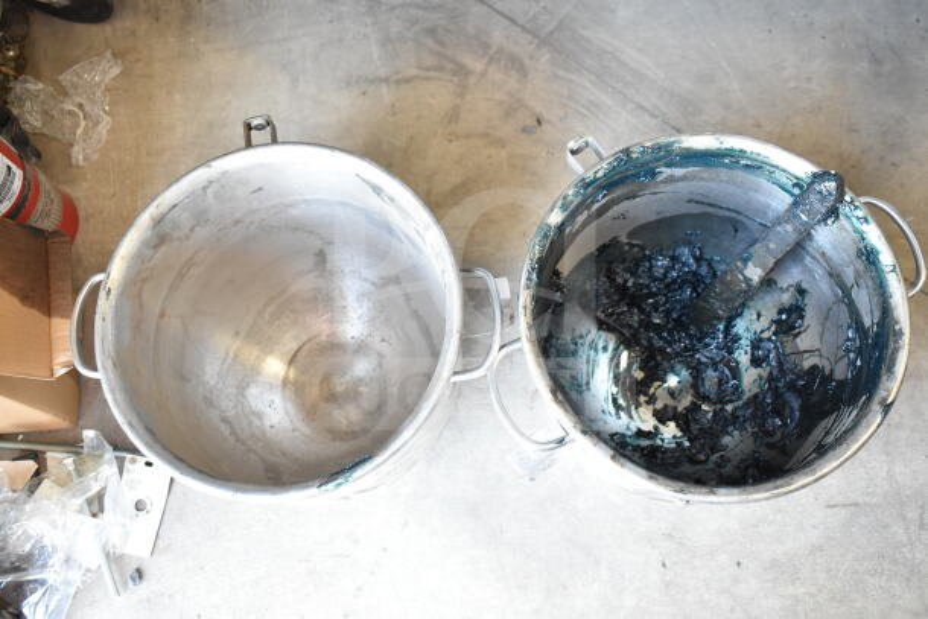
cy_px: 310
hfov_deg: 49.5
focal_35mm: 39
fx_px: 1006
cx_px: 464
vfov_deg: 34.2
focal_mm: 26
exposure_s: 1/60
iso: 1600
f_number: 4
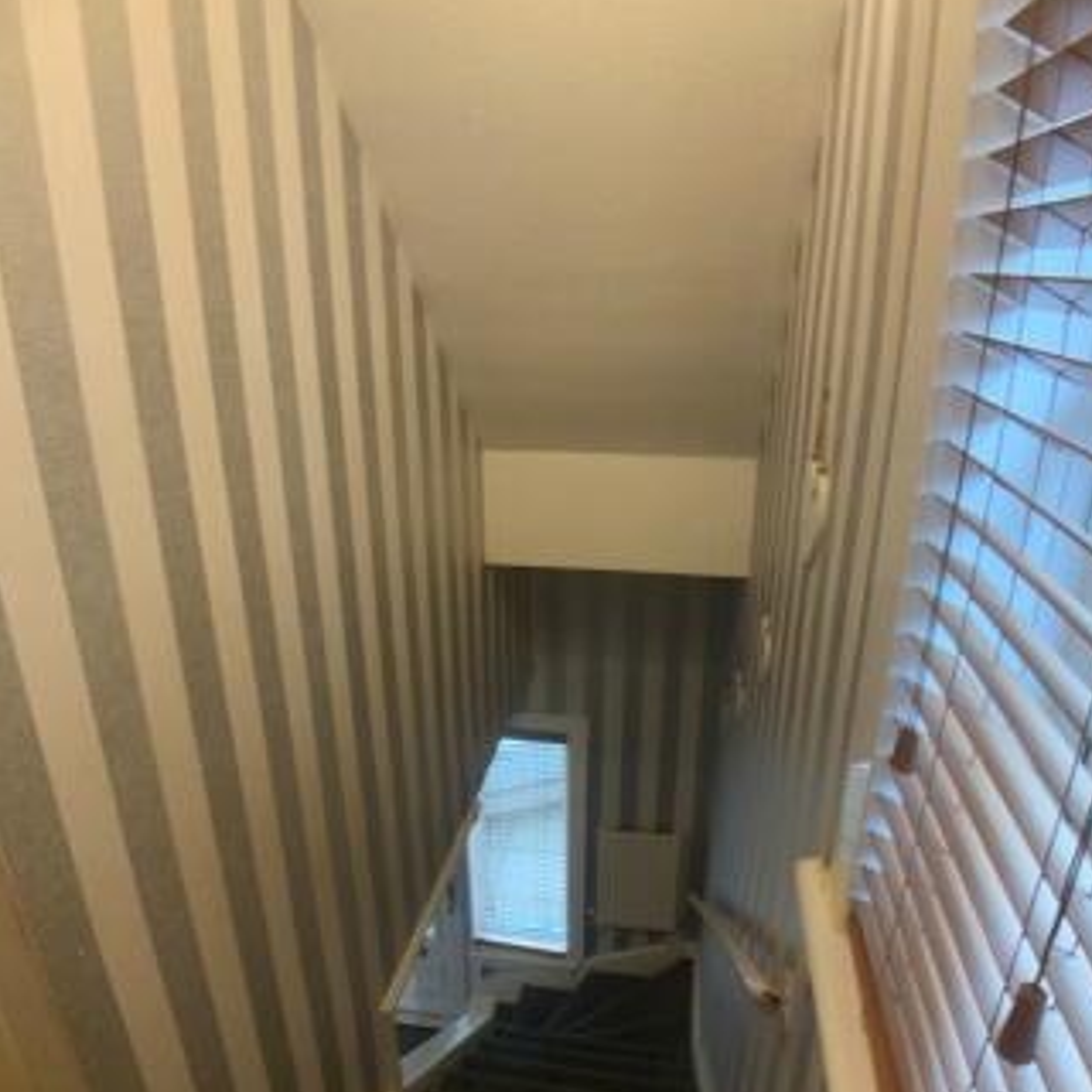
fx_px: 1249
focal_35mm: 35
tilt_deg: -22.7
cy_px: 609
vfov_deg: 47.1
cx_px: 553
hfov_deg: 47.2
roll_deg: +1.9
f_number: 1.8
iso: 160
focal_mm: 3
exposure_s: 1/50
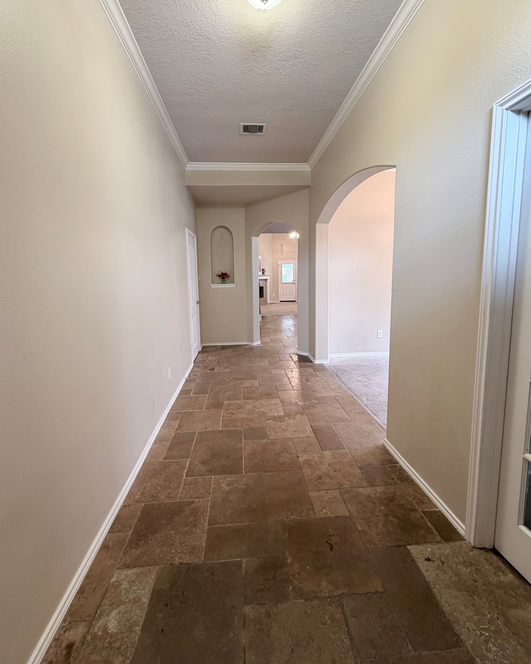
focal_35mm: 15
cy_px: 311
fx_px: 295
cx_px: 261
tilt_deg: -5.2
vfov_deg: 96.7
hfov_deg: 84.0
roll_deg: +1.0
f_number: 2.2
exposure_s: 1/60
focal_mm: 2.22
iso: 200
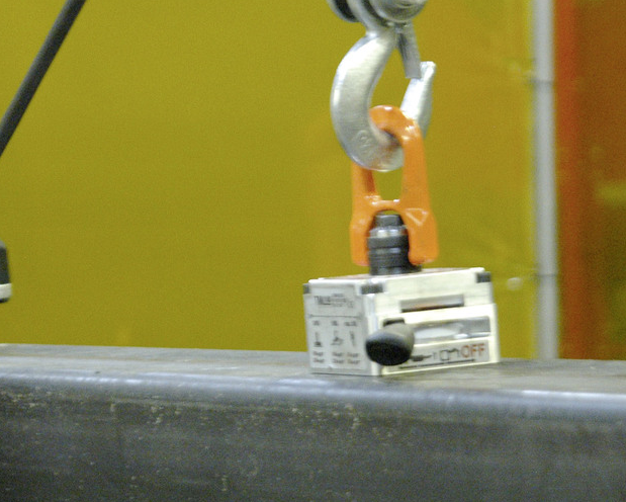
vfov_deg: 6.9
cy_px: 304
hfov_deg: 8.6
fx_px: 4153
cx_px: 209
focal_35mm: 224
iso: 1600
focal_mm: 82
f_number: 5.3
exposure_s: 1/25
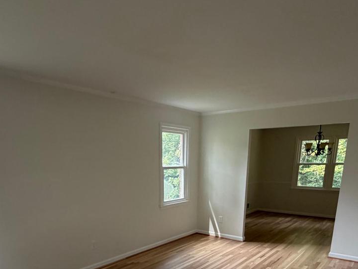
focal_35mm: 28
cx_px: 163
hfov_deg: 63.3
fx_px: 290
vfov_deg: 45.6
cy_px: 236
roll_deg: +0.5
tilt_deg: -13.1
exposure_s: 1/120
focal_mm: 2.22
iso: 200
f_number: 2.2
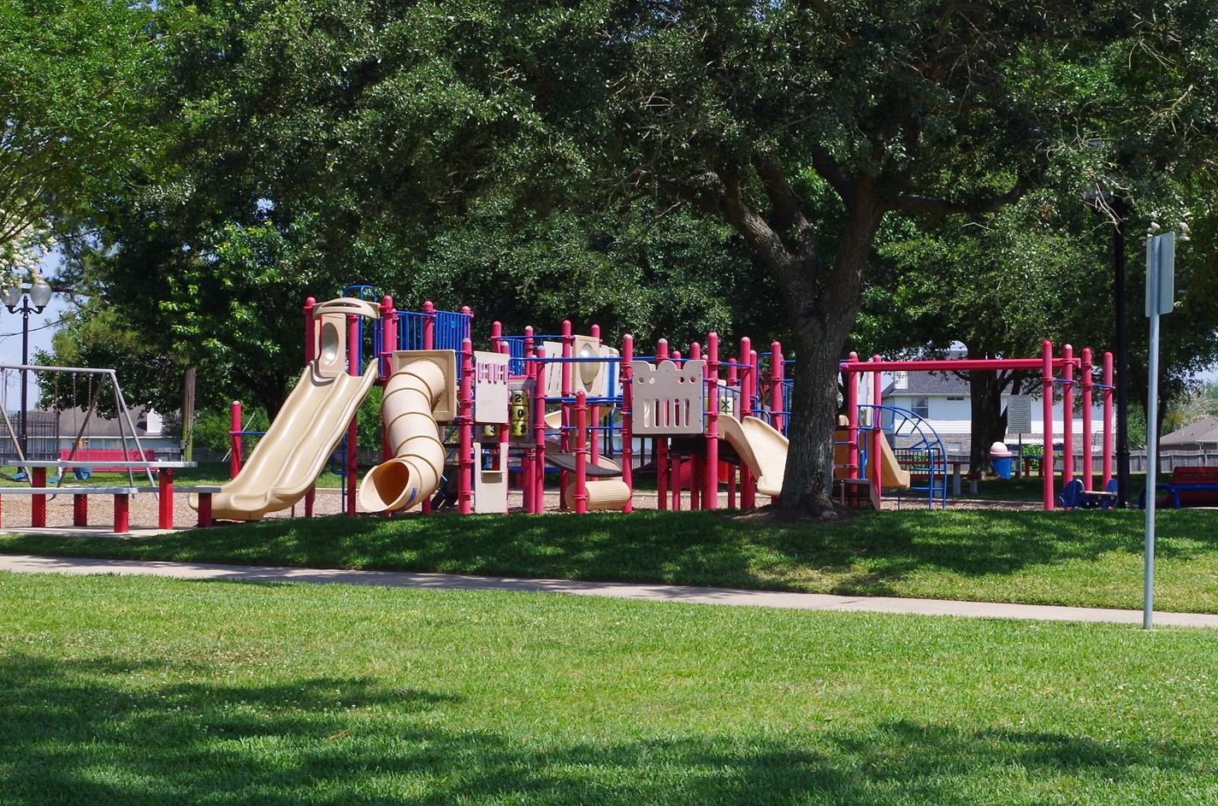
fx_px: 2532
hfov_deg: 27.0
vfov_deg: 18.1
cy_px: 422
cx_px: 695
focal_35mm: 75
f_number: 11
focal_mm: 32.5
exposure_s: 1/160
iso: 200
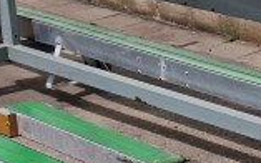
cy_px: 249
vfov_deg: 8.1
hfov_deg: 12.6
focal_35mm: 159
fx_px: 1131
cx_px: 362
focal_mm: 5.4
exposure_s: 1/2768
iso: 50
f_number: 1.8
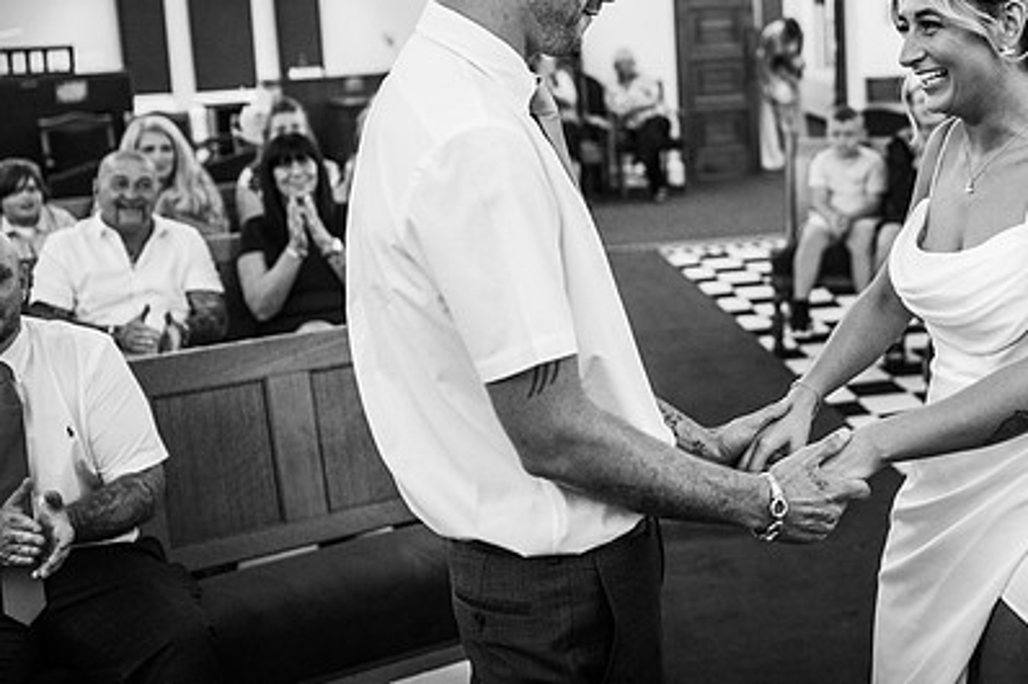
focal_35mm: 51
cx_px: 723
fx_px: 1456
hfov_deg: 38.2
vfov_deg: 26.2
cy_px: 188
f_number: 2.2
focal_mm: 35
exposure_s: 1/200
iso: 3200
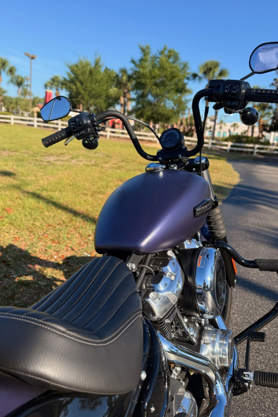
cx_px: 145
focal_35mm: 28
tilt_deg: -14.3
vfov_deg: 65.5
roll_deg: -4.5
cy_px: 213
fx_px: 324
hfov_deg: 46.4
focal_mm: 6.76
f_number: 1.78
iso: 80
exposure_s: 1/2299
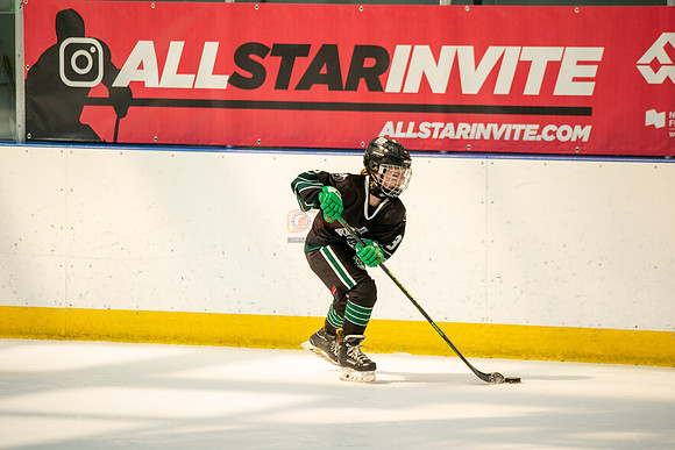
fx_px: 5626
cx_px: 338
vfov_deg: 4.6
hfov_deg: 6.9
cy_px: 225
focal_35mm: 300
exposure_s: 1/3200
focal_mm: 300
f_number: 3.5
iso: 1600
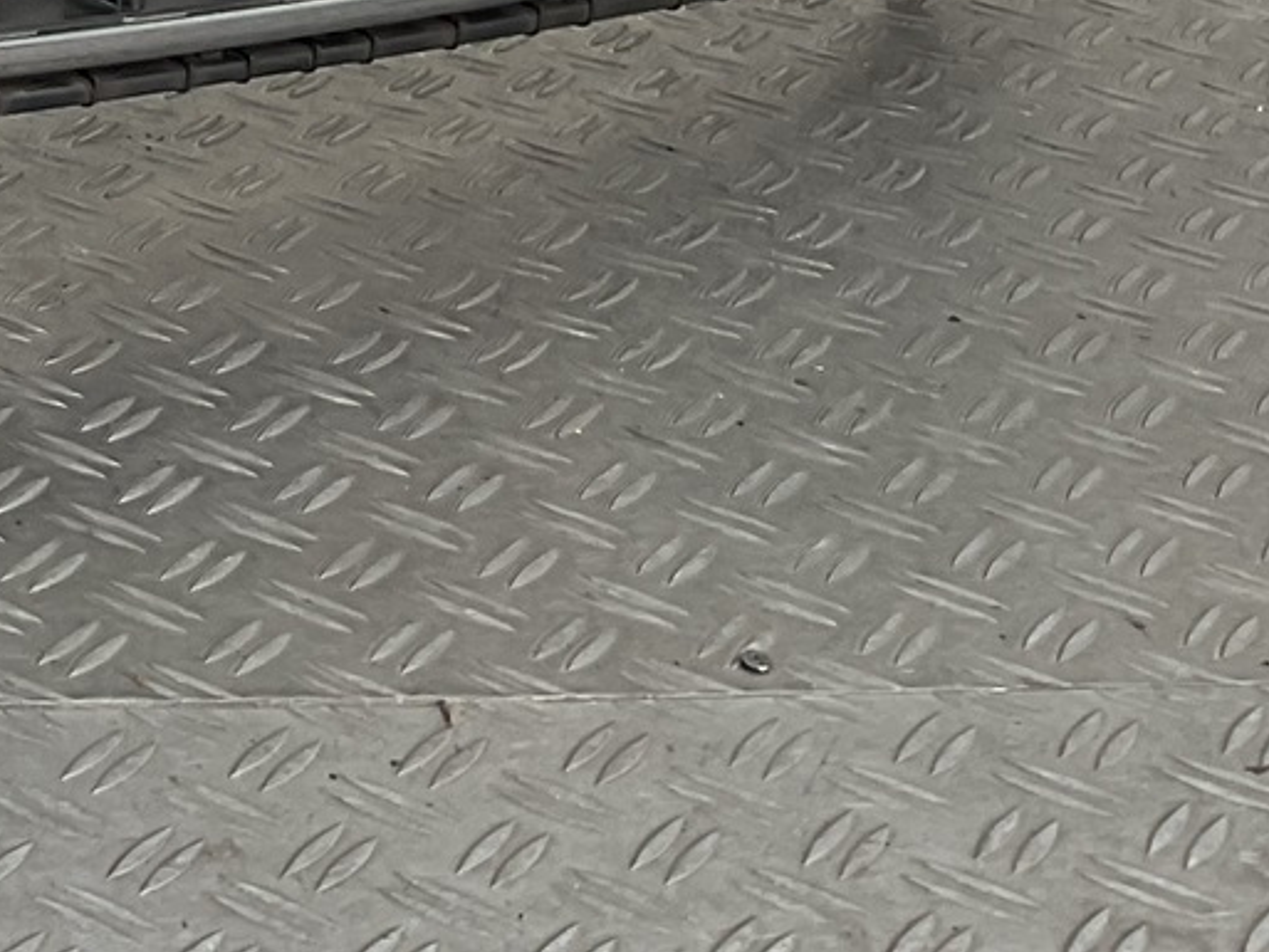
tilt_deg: -10.3
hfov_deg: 15.4
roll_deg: -1.2
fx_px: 4180
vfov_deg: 11.8
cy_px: -898
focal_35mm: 114
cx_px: -826
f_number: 1.8
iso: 16
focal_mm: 3
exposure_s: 1/152
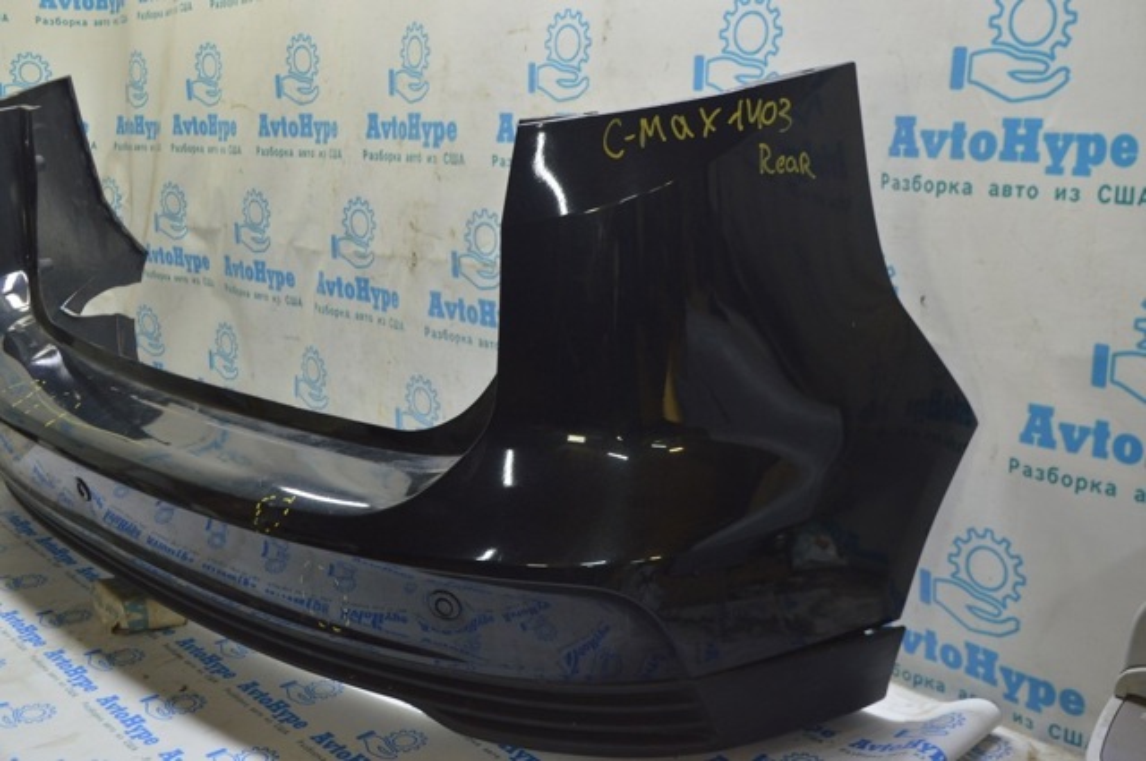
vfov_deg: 35.4
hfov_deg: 51.3
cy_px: 380
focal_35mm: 38
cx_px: 573
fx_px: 1192
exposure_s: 1/20
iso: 400
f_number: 5.6
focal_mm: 25
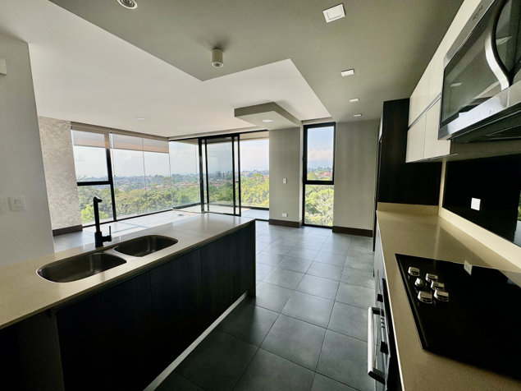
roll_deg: +0.9
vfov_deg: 85.7
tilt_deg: -6.2
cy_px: 196
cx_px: 260
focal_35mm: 14
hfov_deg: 102.1
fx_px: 211
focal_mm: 2.22
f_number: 2.2
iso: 40
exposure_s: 1/383
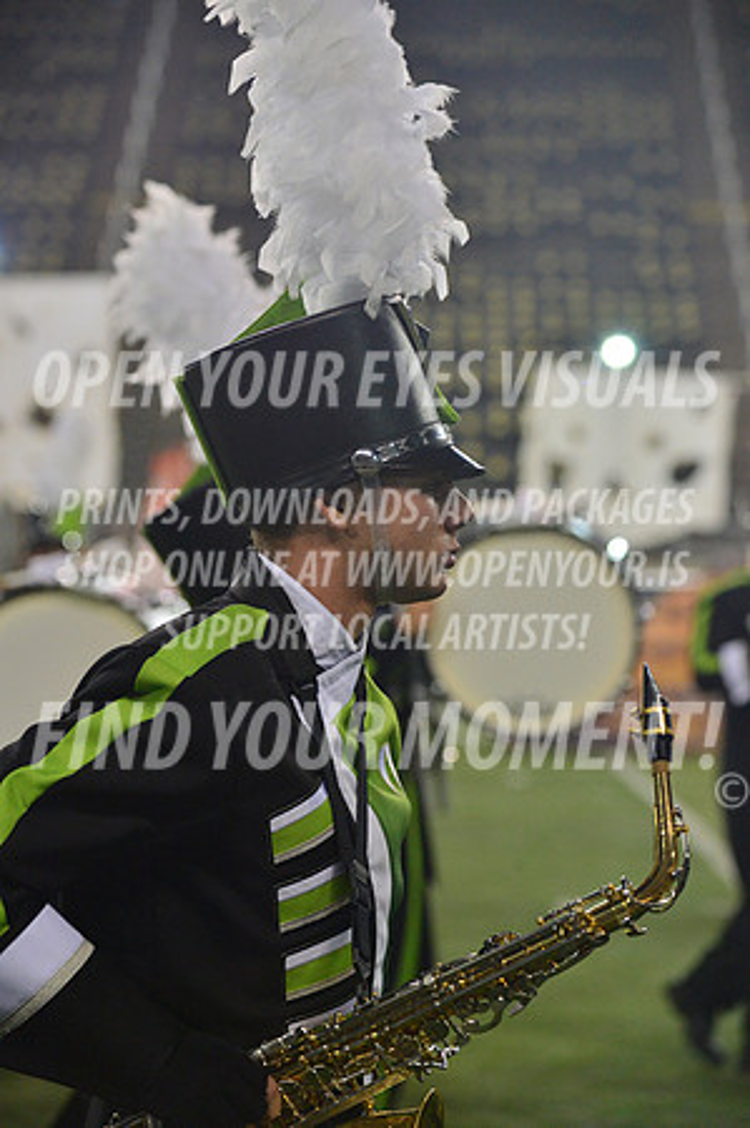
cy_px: 564
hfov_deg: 9.8
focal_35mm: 140
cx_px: 375
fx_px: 4385
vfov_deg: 14.7
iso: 2000
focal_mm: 140
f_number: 5.6
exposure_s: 1/1000
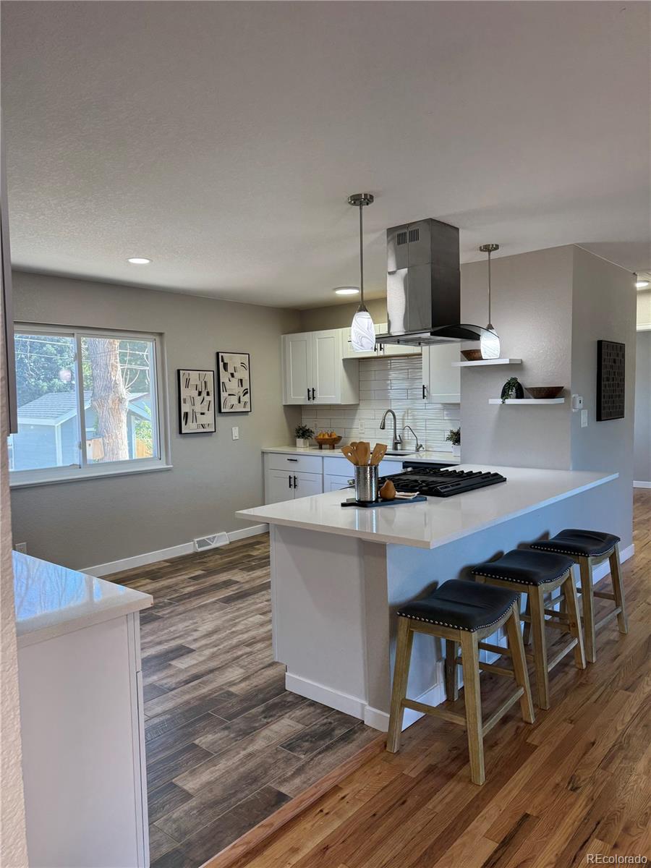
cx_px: 326
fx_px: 602
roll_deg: +1.7
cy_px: 434
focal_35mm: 24
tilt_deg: -3.5
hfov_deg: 56.8
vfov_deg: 71.6
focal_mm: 6.76
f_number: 1.78
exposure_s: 1/120
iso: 125
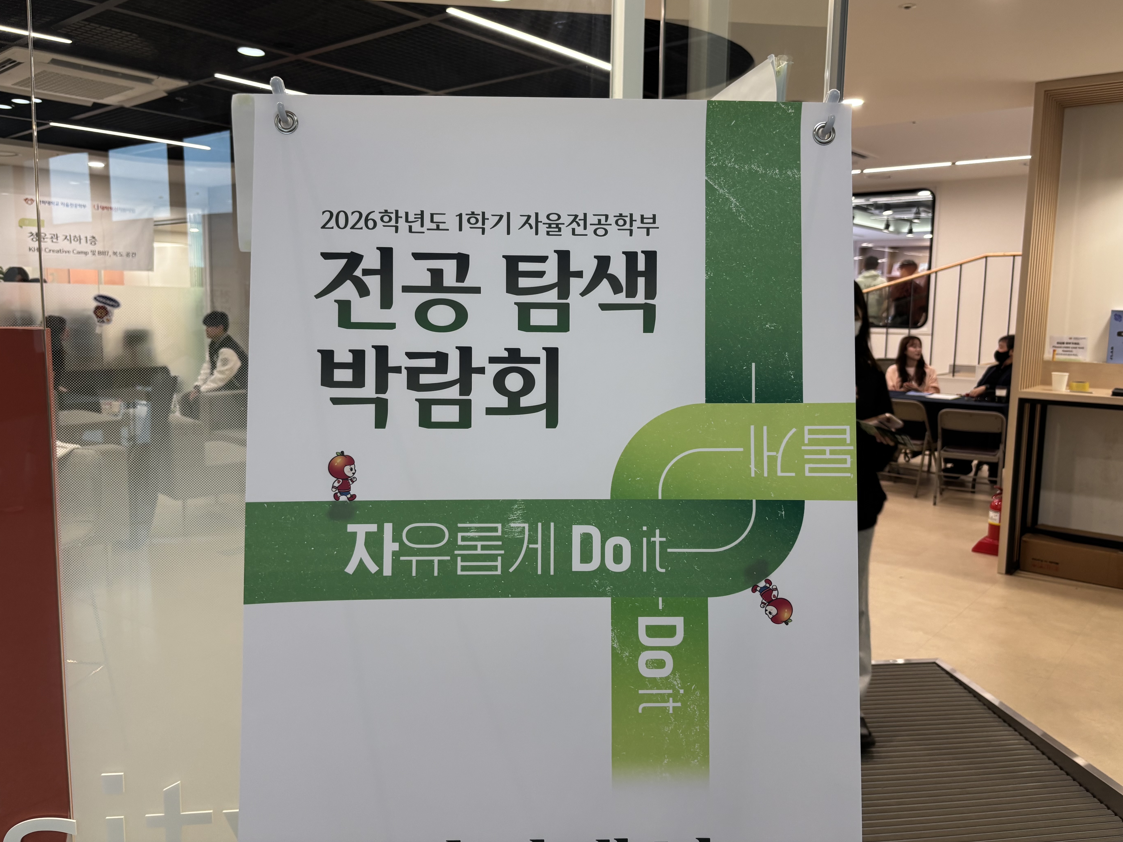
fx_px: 876
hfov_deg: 65.3
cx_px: 565
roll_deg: -0.6
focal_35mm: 27
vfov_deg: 51.3
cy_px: 408
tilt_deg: -6.1
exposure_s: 1/60
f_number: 1.6
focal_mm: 5.96
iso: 100
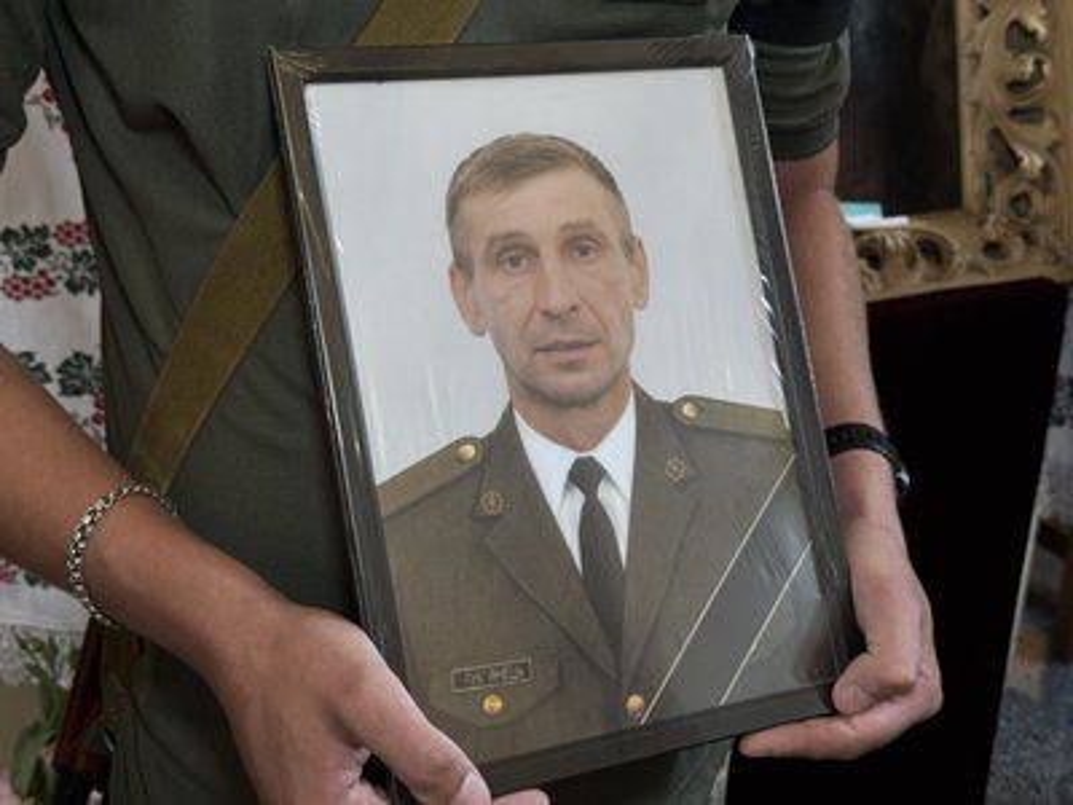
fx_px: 1488
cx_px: 536
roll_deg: -1.4
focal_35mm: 48
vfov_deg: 30.3
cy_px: 402
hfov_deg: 39.7
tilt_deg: -23.6
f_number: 1.78
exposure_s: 1/60
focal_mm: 6.76
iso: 125
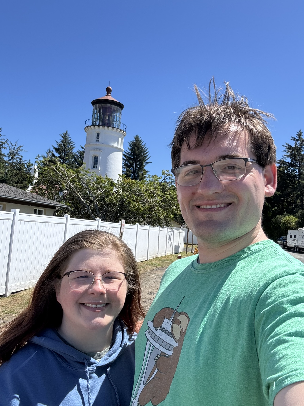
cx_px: 152
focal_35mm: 30
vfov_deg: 60.0
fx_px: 351
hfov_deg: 46.8
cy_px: 203
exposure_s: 1/857
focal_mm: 2.69
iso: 25
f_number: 1.9
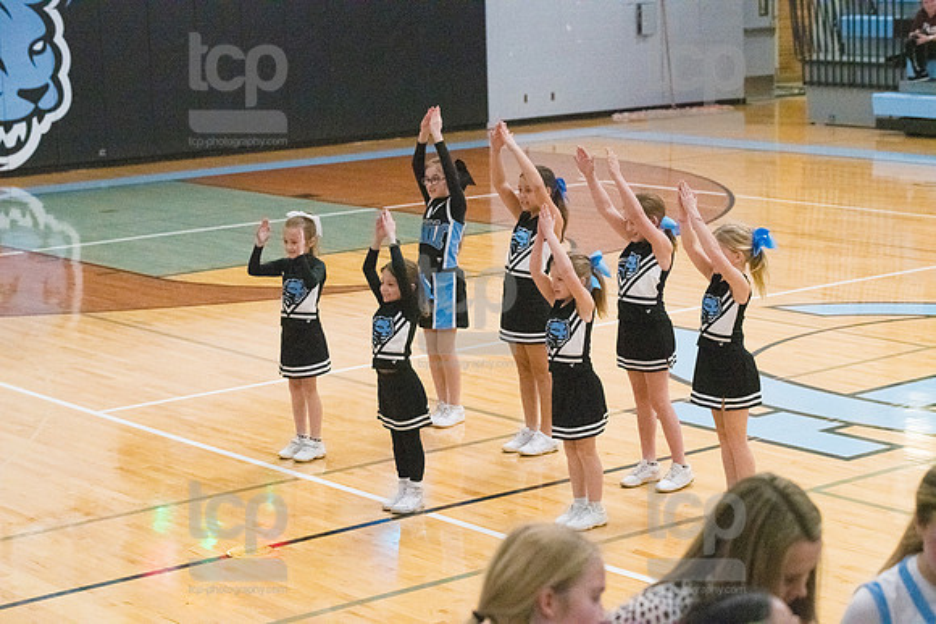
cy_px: 312
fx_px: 2340
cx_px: 468
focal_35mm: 90
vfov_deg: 15.2
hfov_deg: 22.6
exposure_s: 1/1250
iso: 10000
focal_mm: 90
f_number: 5
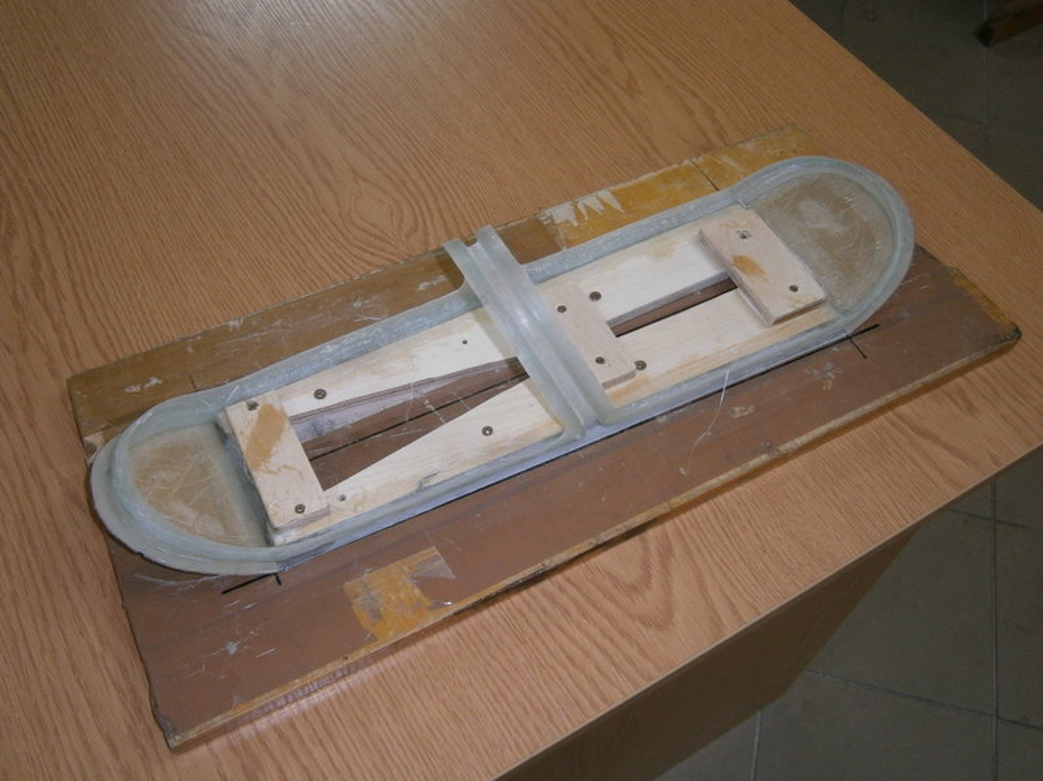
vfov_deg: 39.6
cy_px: 390
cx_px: 522
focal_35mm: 36
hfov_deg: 51.4
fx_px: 1084
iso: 125
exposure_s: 1/40
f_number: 3.1
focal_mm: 6.4
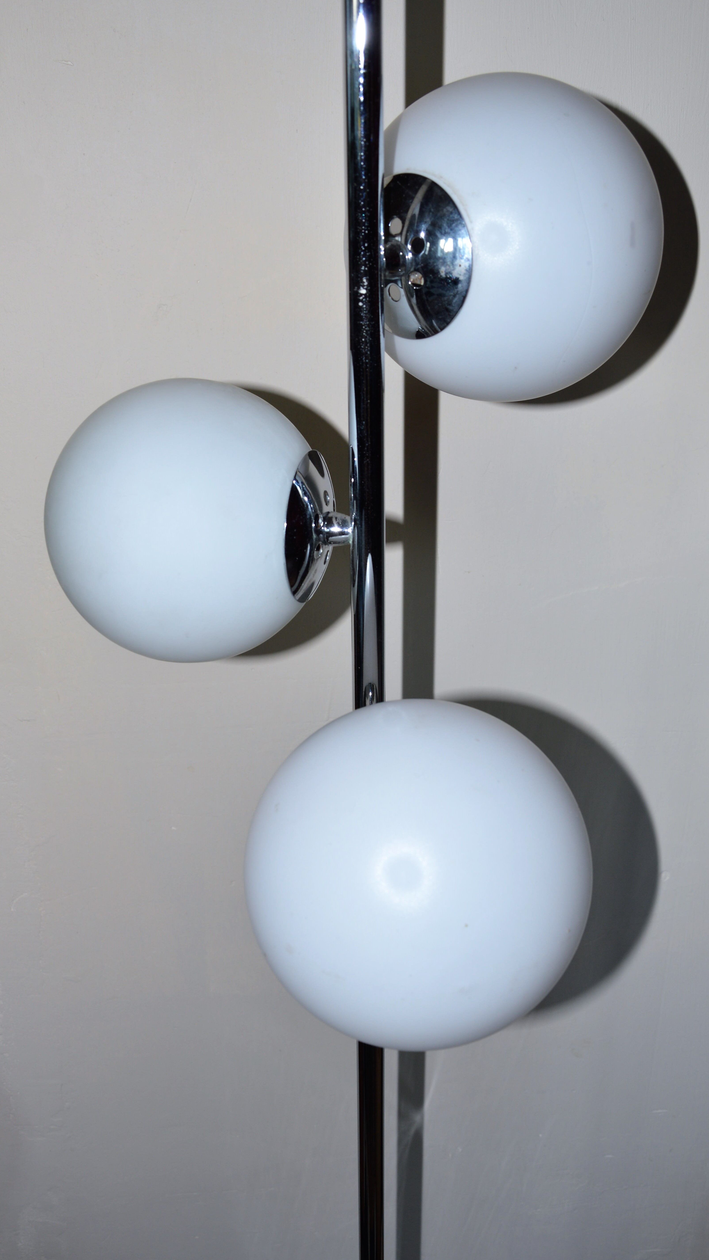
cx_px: 356
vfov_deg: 56.6
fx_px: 1170
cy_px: 627
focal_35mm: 35
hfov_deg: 33.7
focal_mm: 22
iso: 100
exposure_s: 1/30
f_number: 5.6
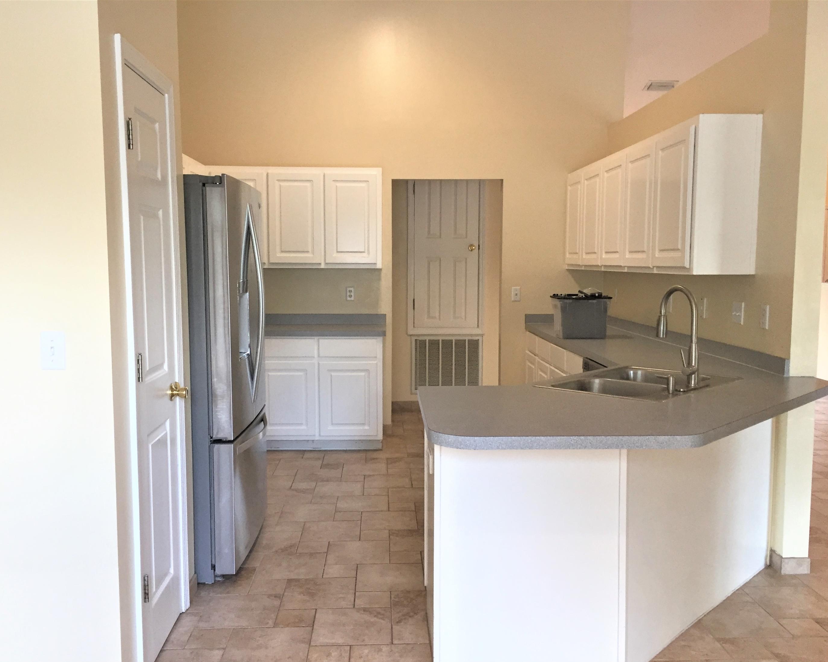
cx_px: 414
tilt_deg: -6.3
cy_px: 339
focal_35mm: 31
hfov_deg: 57.2
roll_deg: -1.0
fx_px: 760
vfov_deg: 47.1
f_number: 2.2
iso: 50
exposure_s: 1/30
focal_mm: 4.15
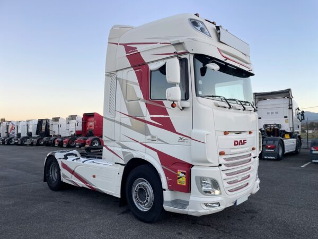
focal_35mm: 26
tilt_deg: +5.5
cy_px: 120
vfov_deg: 53.1
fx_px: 239
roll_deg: +1.0
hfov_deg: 67.3
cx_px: 159
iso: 32
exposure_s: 1/280
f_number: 1.6
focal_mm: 4.2
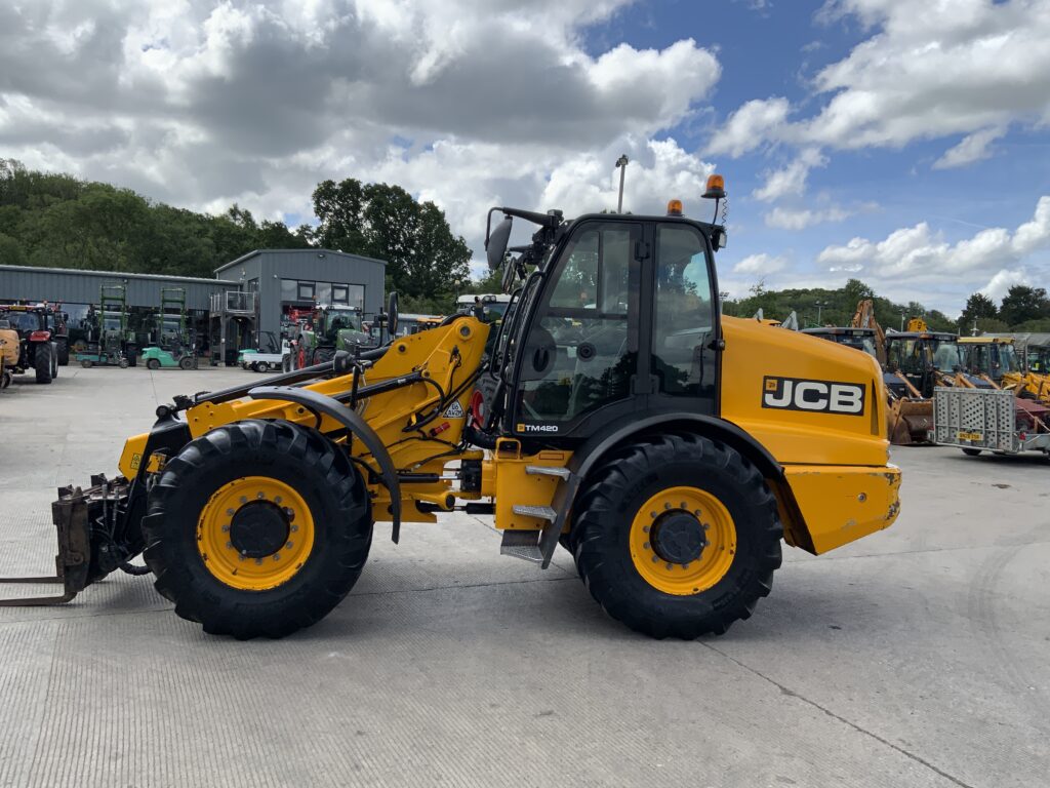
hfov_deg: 61.7
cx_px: 525
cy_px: 394
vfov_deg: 48.2
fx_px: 880
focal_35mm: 29
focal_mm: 3
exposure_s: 1/1730
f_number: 1.8
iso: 16
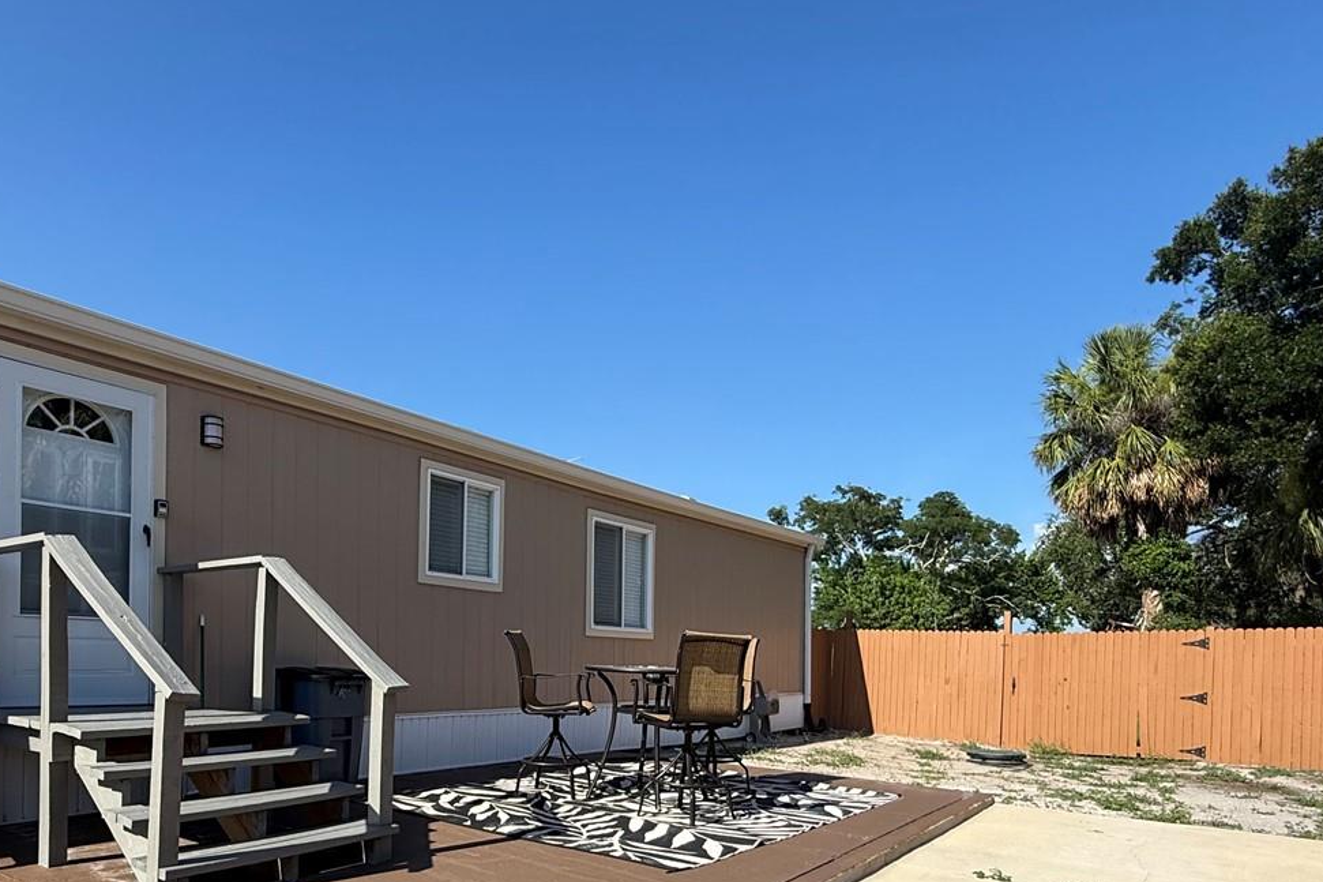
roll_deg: -0.9
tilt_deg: +0.8
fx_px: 882
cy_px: 661
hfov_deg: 73.4
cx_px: 570
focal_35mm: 24
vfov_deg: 50.9
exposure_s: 1/1848
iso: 50
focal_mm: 2.22
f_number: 2.2
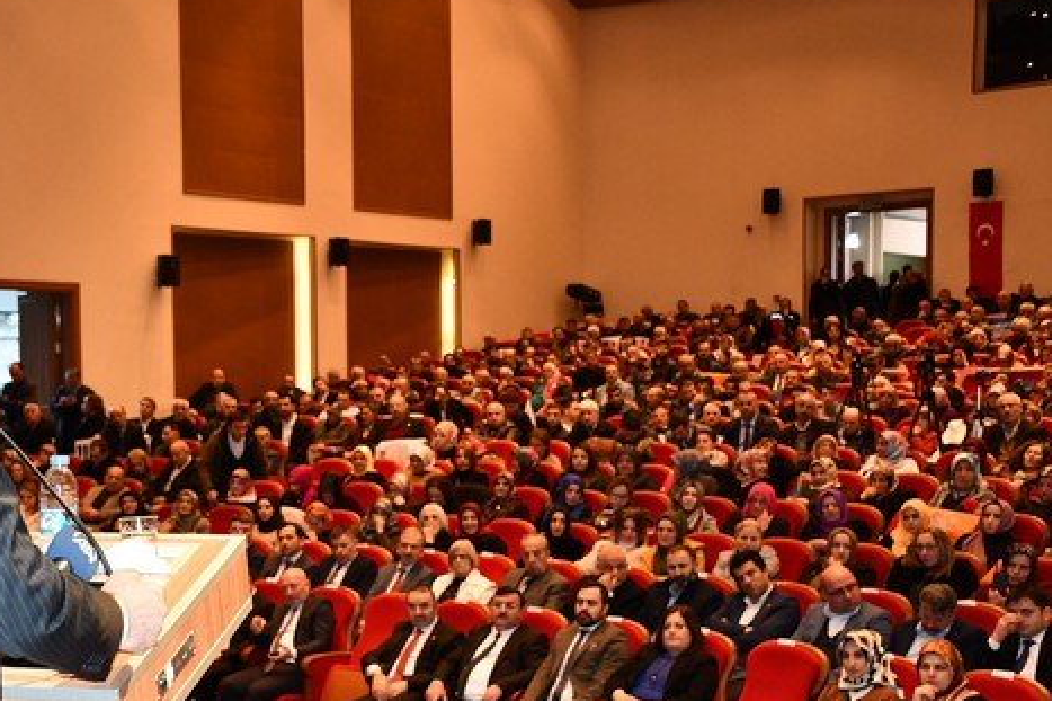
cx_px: 329
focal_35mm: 56
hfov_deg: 35.2
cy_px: 470
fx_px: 1636
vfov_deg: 24.1
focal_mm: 26
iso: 2000
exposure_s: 1/60
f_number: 3.8
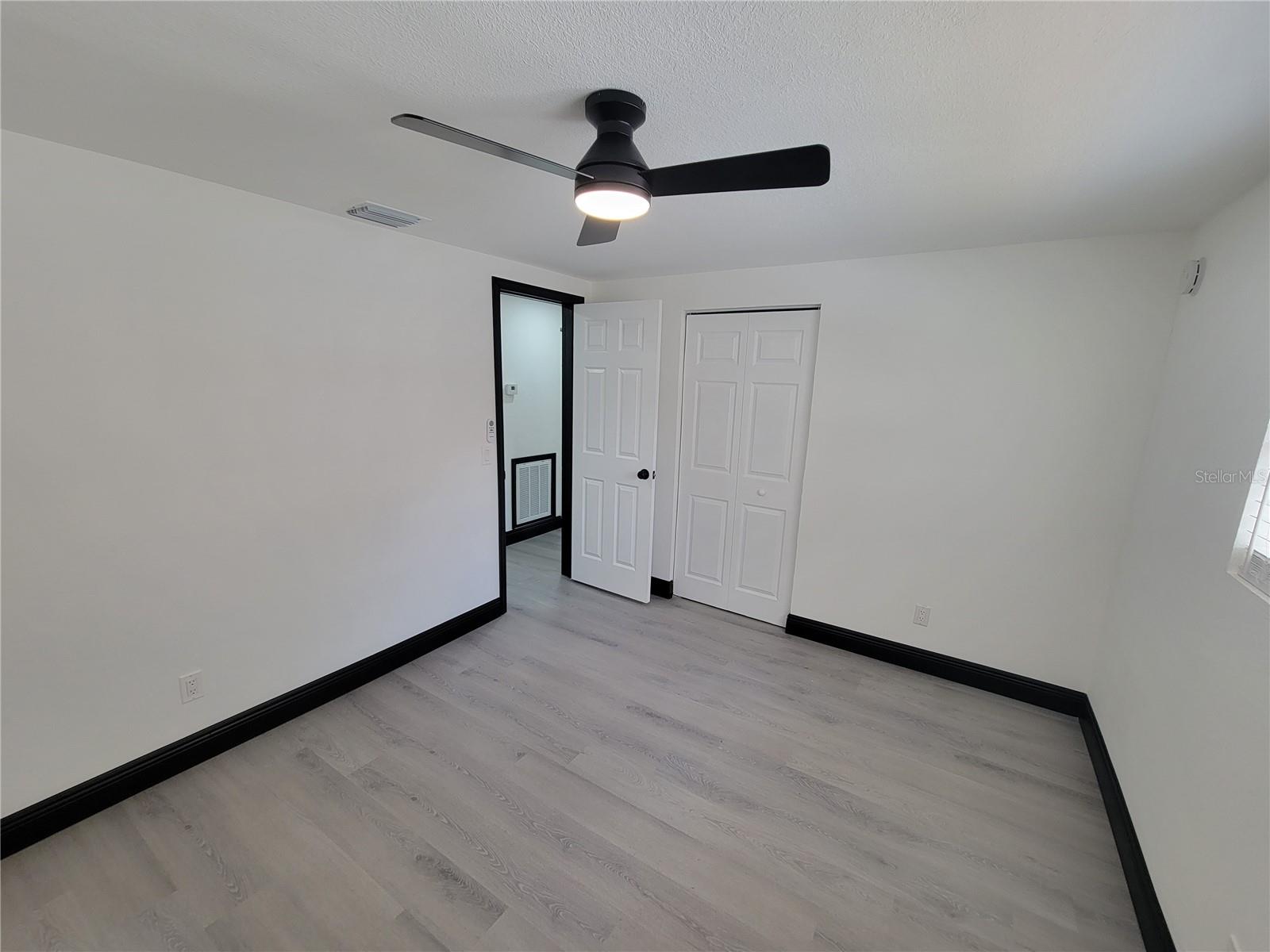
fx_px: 477
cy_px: 476
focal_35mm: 13
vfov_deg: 89.9
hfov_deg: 106.2
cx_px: 635
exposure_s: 1/60
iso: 100
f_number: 2.2
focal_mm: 2.2
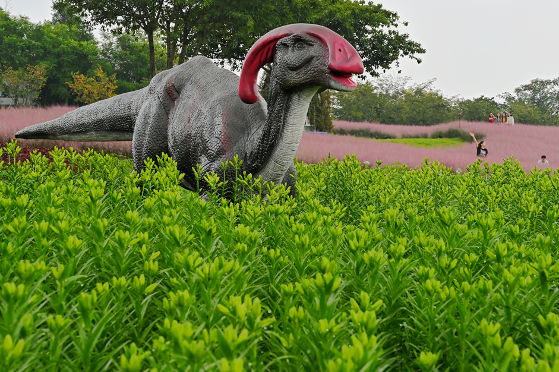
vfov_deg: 18.4
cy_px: 164
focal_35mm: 74
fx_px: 1148
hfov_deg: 27.4
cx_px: 295
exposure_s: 1/100
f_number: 8
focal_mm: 58
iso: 160
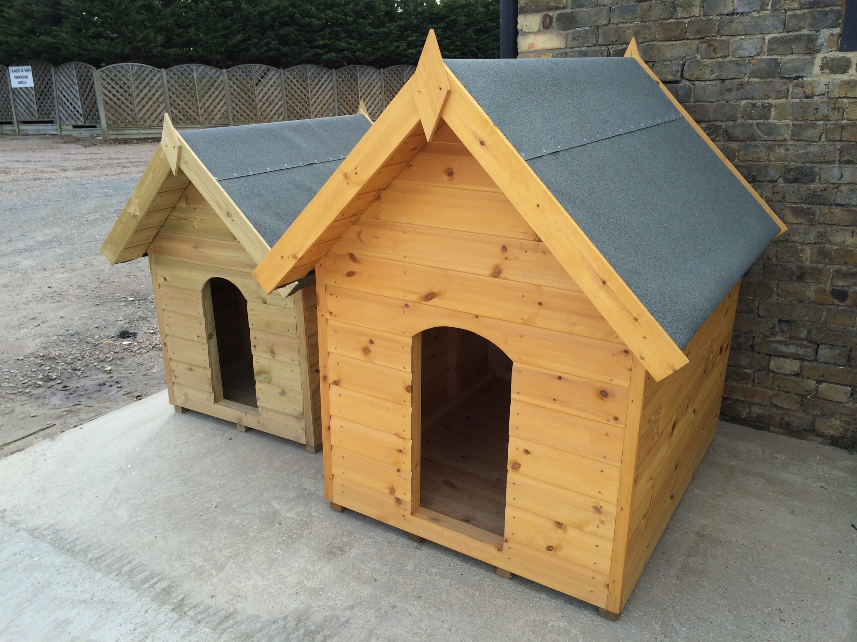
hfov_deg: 60.0
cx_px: 428
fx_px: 743
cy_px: 321
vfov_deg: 46.8
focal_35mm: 30
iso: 32
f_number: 2.2
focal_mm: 4.12
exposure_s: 1/456
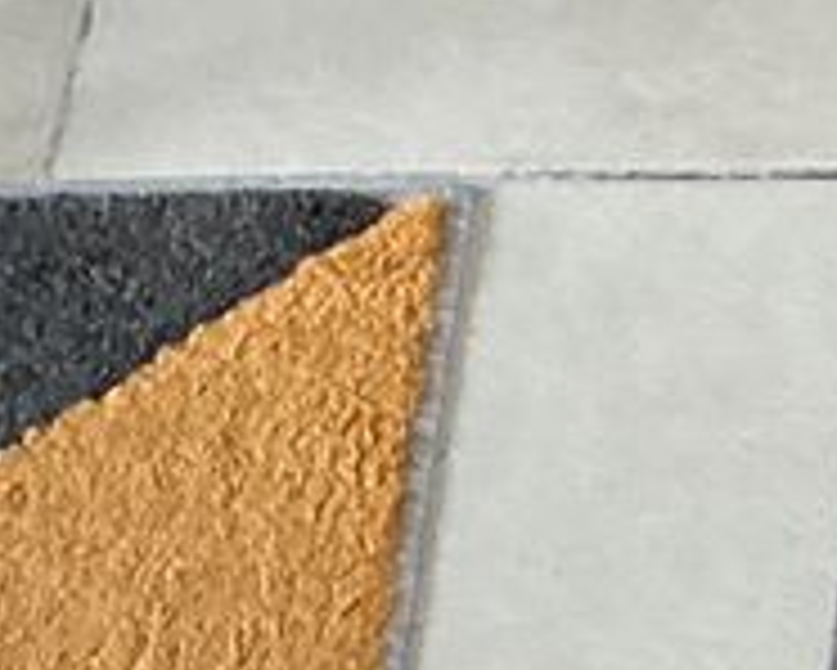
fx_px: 3767
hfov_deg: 11.8
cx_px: 1449
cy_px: 1039
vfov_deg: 9.8
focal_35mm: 152
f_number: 1.8
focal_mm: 3
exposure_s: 1/60
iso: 250
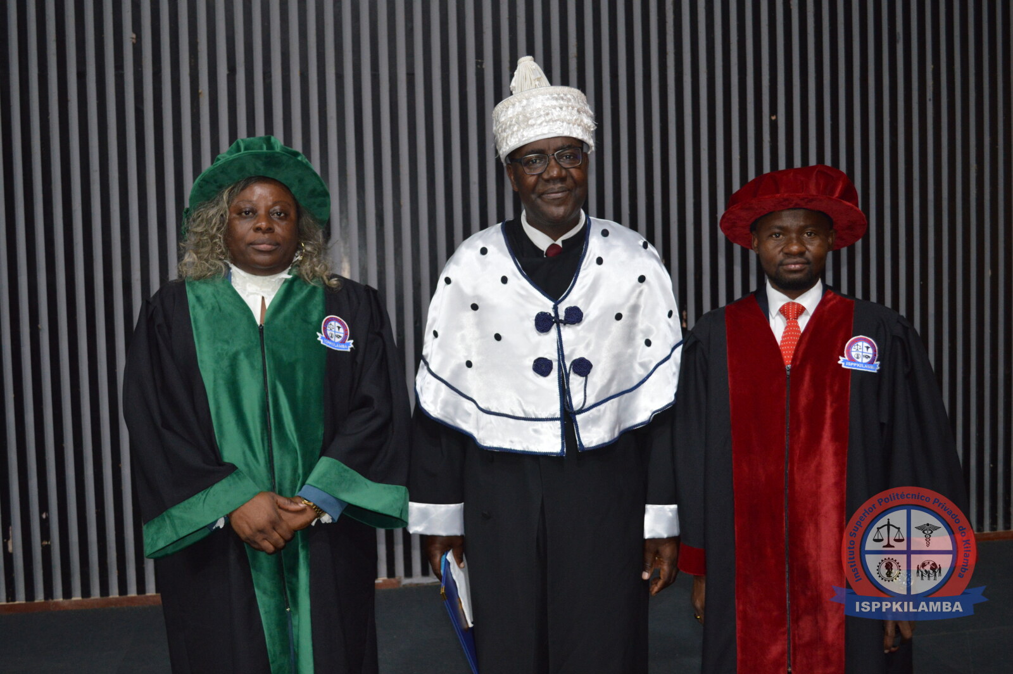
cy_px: 337
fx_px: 1012
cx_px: 506
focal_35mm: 36
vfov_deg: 36.8
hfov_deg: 53.2
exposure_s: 1/60
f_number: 4
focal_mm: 24
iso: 900
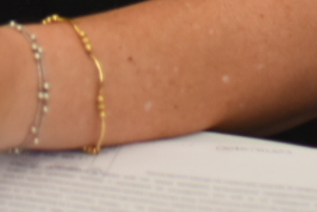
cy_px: -439
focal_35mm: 251
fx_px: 2212
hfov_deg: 8.2
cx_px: 43
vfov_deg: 5.2
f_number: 1.8
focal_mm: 35
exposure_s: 1/250
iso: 250
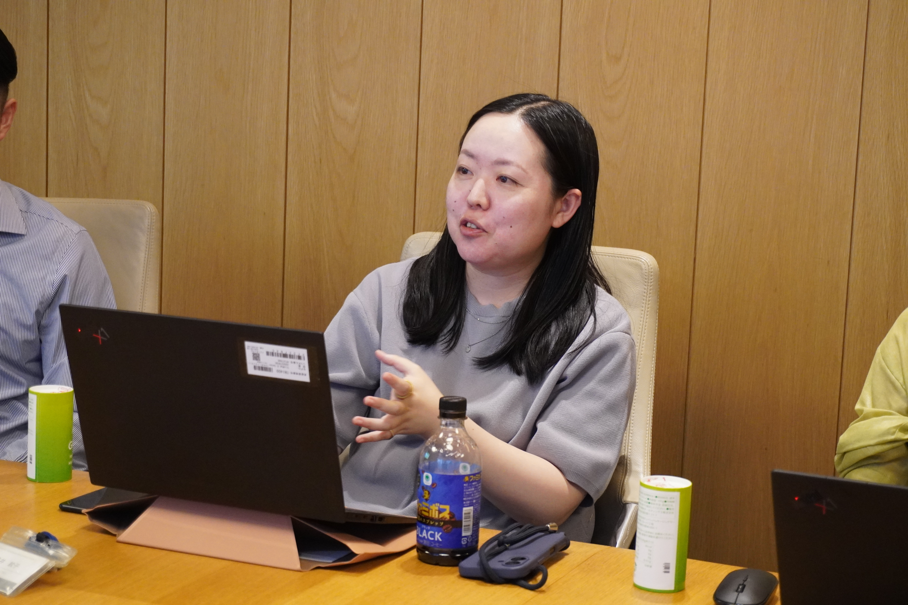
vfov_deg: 18.2
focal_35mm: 75
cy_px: 302
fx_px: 1892
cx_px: 454
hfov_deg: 27.0
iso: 3200
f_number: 5.6
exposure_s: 1/160
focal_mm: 50
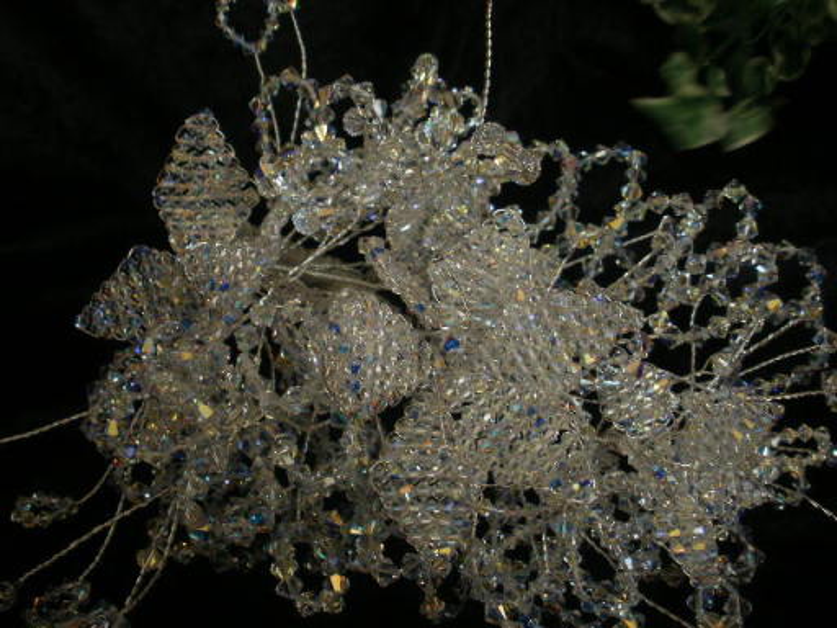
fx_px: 870
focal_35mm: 36
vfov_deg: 39.7
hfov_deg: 51.4
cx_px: 418
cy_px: 314
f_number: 3.5
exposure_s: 1/50
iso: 100
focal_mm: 6.3
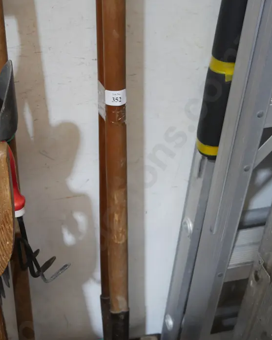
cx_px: 102
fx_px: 463
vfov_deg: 39.7
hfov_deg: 32.6
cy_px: 234
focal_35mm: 46
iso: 640
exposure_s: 1/60
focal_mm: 16
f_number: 3.6
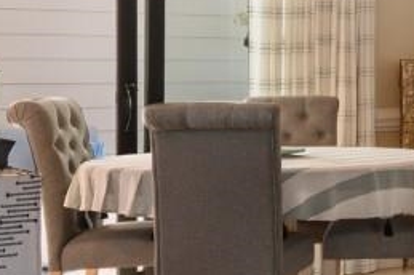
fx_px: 1080
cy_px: 46
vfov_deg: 14.4
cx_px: 786
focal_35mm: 94
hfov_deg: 17.0
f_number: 4.5
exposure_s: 1/10
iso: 100
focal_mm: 10
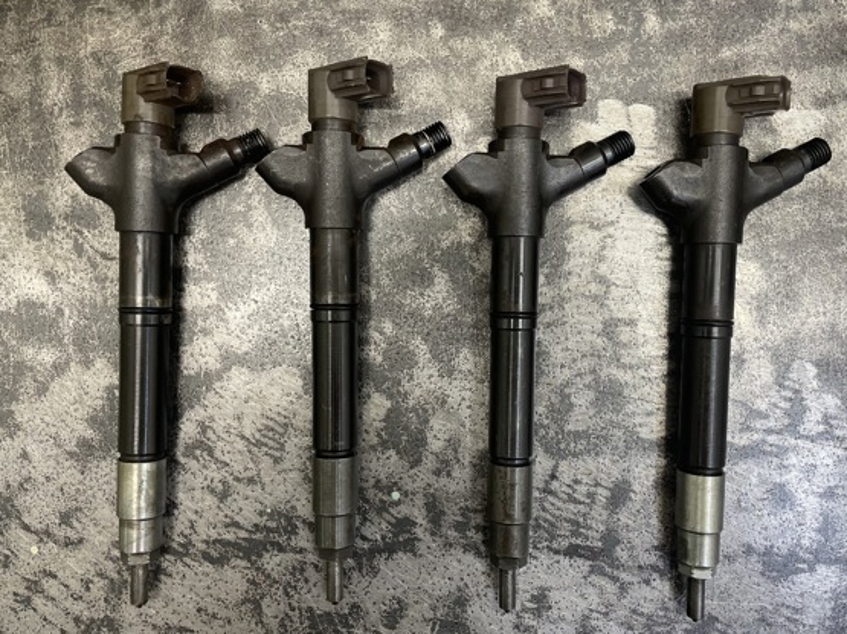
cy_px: 322
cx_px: 453
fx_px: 733
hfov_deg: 60.0
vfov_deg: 46.7
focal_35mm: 30
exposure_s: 1/100
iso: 80
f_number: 1.6
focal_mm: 4.2
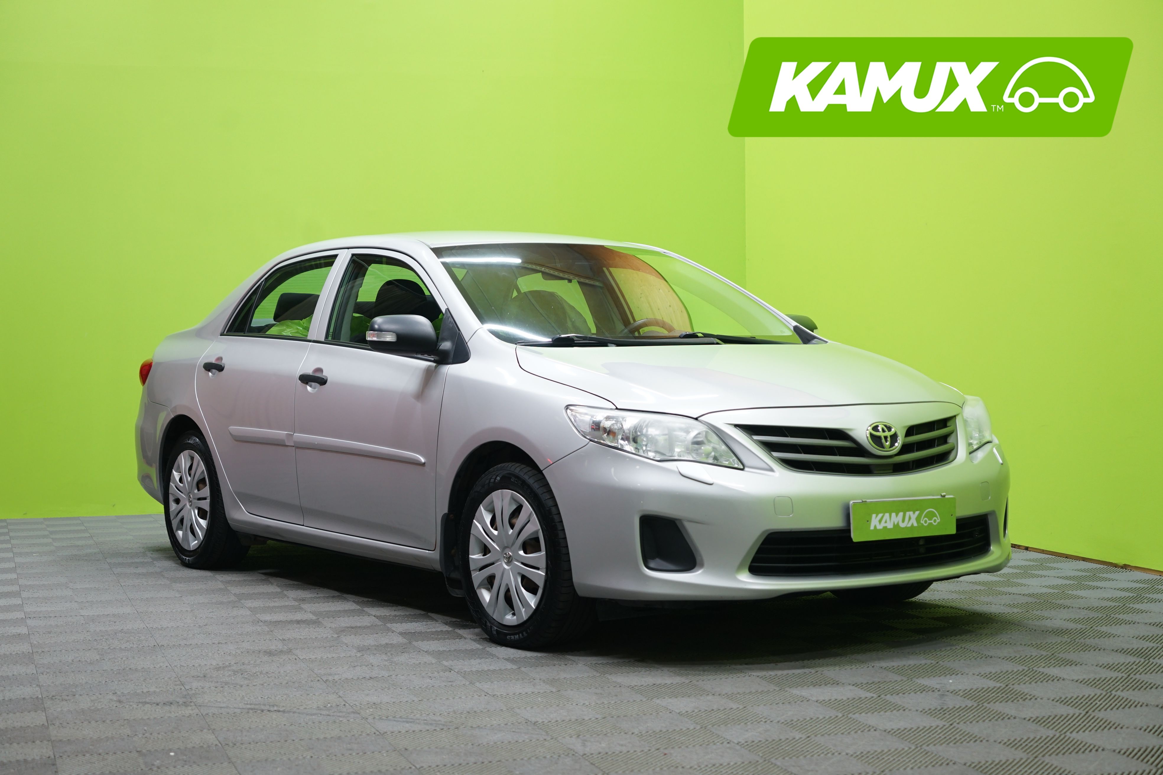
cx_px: 582
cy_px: 388
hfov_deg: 35.6
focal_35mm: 56
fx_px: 1809
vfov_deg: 24.2
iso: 500
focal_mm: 56
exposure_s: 1/20
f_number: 4.5
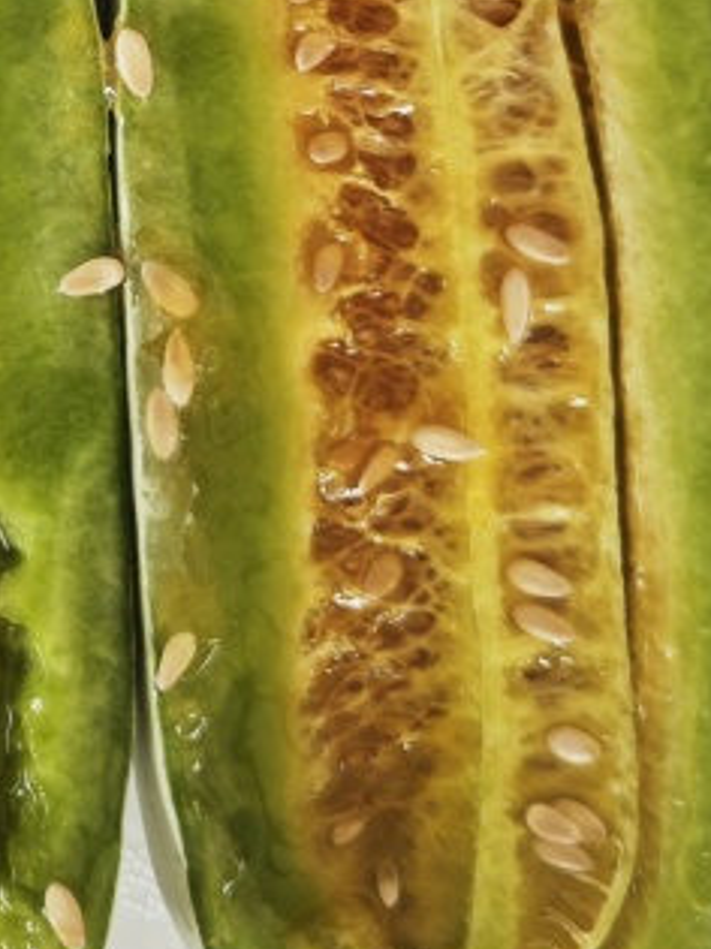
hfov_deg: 17.8
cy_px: 95
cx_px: -196
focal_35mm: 78
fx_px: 2138
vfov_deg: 24.3
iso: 80
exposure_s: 1/100
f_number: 1.8
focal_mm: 5.43
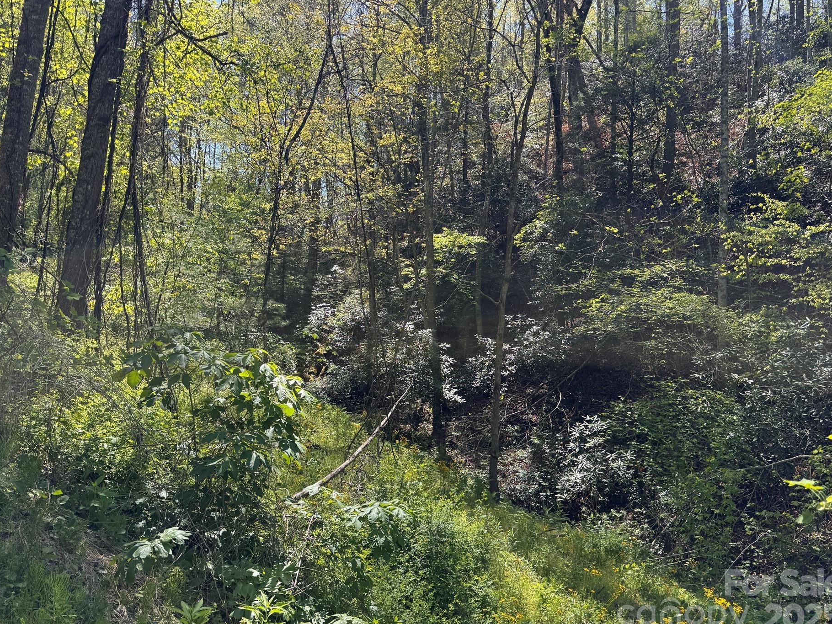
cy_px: 304
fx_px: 649
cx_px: 407
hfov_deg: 65.3
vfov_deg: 51.3
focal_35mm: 27
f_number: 1.78
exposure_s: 1/1026
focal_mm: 6.76
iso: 80
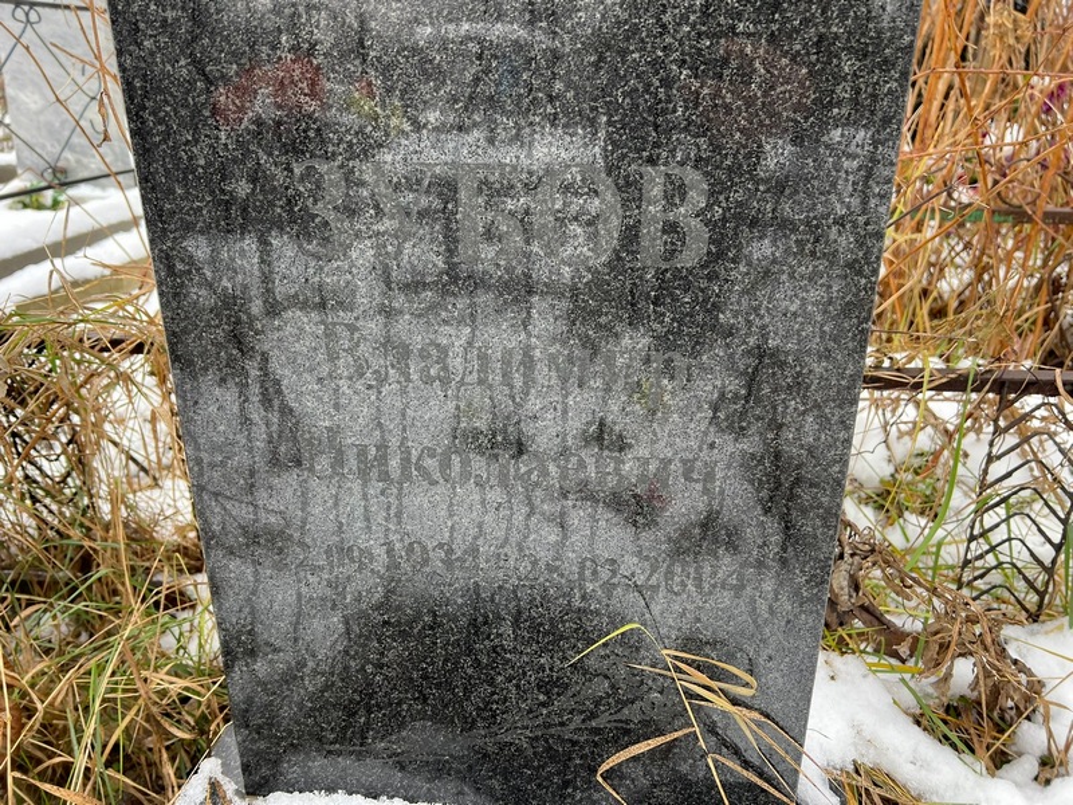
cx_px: 536
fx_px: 806
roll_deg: -1.9
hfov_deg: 67.3
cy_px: 402
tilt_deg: -22.2
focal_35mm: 26
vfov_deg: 53.1
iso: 100
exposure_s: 1/121
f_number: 1.5
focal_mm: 5.7
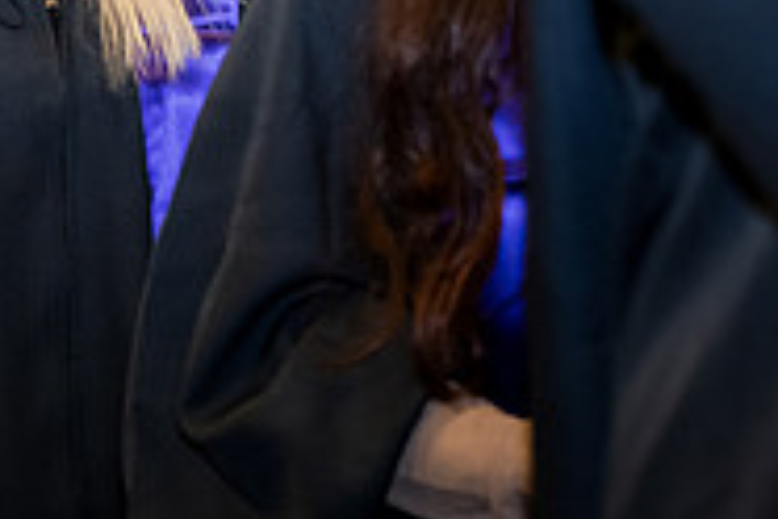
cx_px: 0
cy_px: -170
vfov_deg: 6.3
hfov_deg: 9.4
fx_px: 4711
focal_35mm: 218
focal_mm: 70
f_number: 4
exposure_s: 1/200
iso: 2000
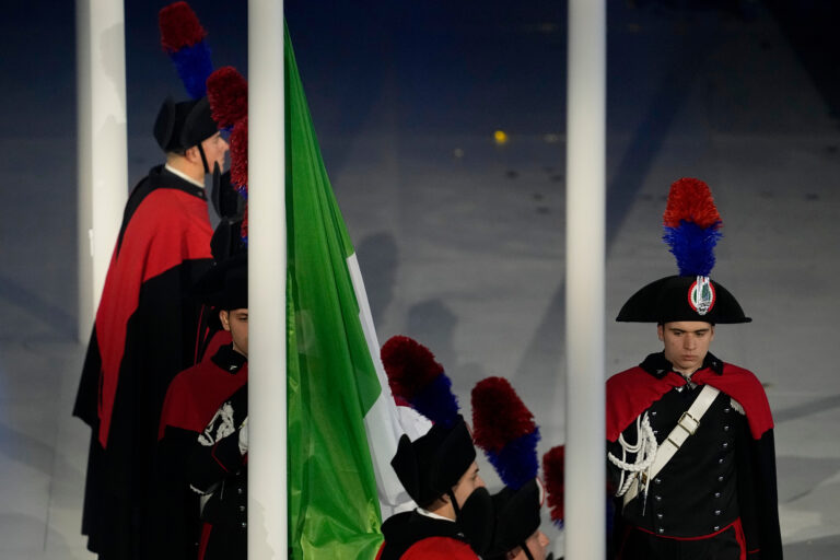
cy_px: 280
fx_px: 13999
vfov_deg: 2.3
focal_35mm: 600
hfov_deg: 3.4
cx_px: 420
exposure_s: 1/2000
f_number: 2.8
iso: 3200
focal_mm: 400
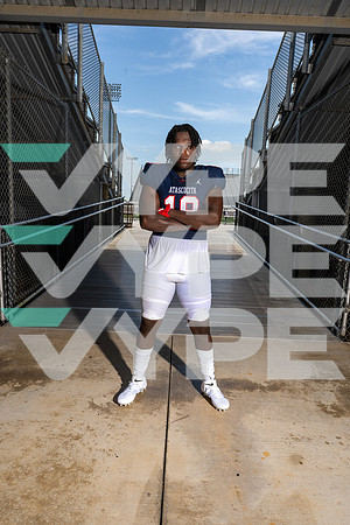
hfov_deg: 53.1
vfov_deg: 73.7
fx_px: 350
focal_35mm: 24
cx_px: 175
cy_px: 262
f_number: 10
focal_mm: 24
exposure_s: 1/250
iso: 160
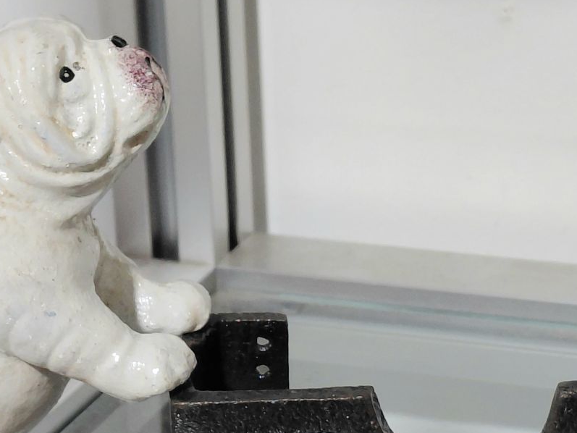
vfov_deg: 22.6
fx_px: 1067
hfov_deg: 29.7
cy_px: 361
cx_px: 443
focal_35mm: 64
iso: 100
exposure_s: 1/101
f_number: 1.8
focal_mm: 4.69
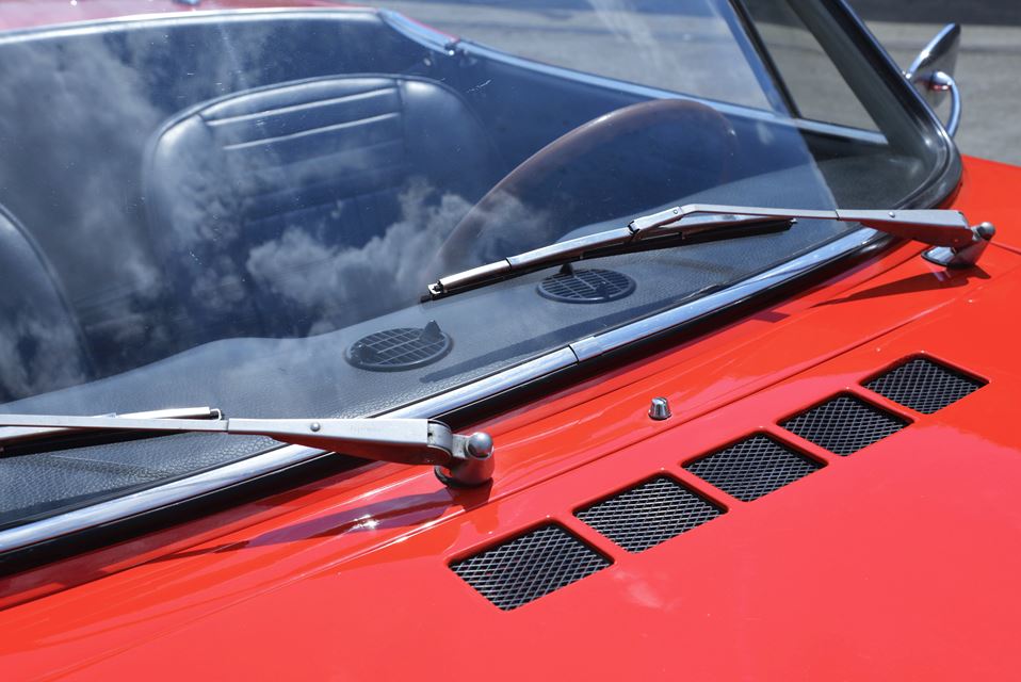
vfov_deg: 27.0
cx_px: 510
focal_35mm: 50
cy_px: 341
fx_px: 1419
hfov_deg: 39.6
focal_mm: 50
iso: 100
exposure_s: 1/320
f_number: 9
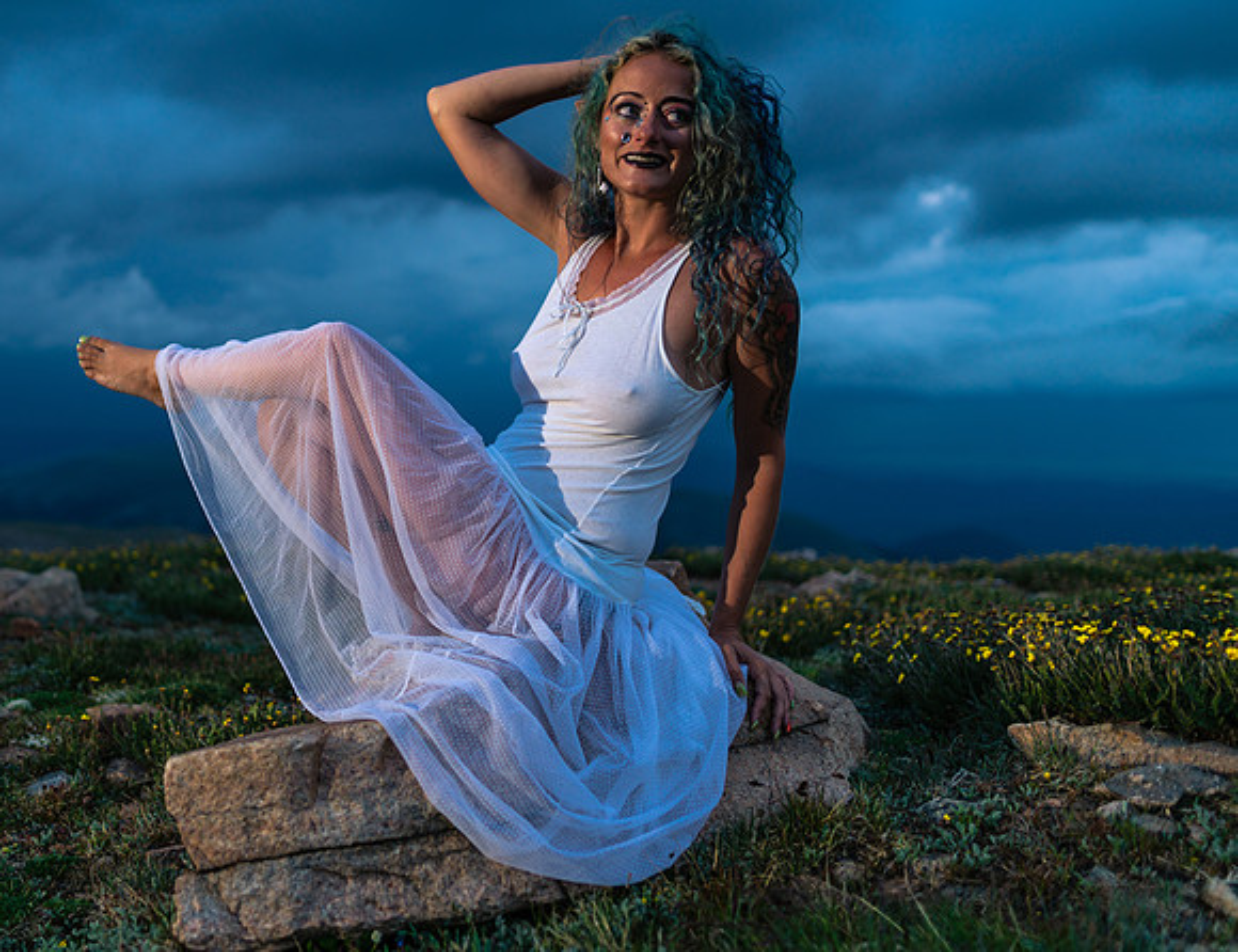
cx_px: 379
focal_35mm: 32
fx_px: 1144
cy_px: 431
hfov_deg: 55.2
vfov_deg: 45.1
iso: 100
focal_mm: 24
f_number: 1.4
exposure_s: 1/100
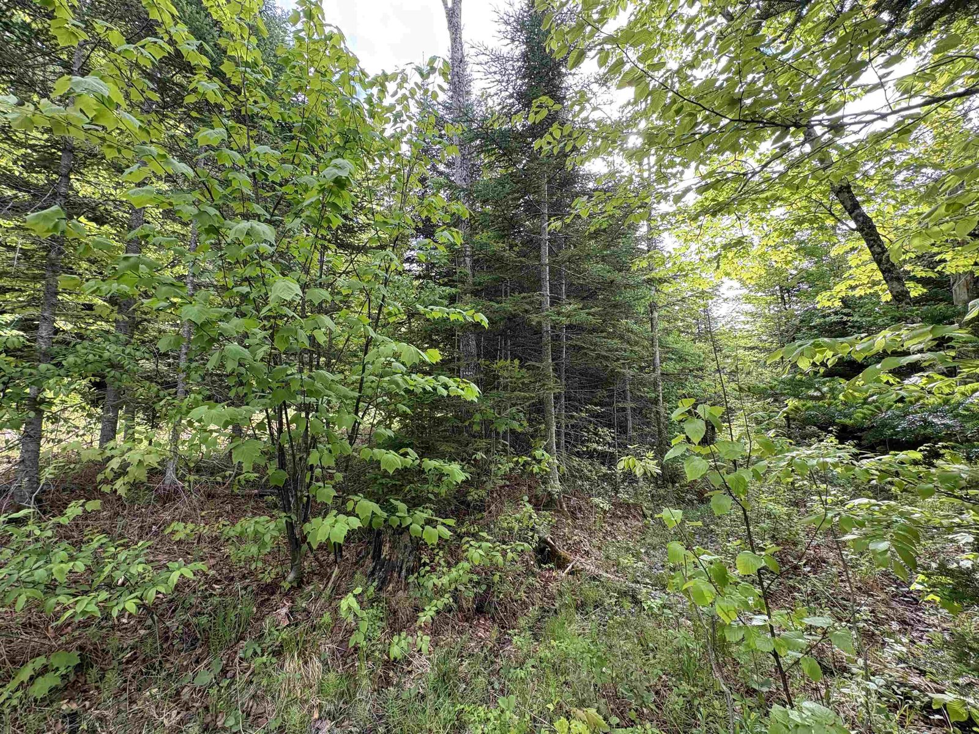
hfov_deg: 102.1
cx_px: 490
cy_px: 367
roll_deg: +0.5
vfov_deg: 85.7
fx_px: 396
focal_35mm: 14
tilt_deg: +7.5
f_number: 2.2
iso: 64
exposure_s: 1/148
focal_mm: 2.22
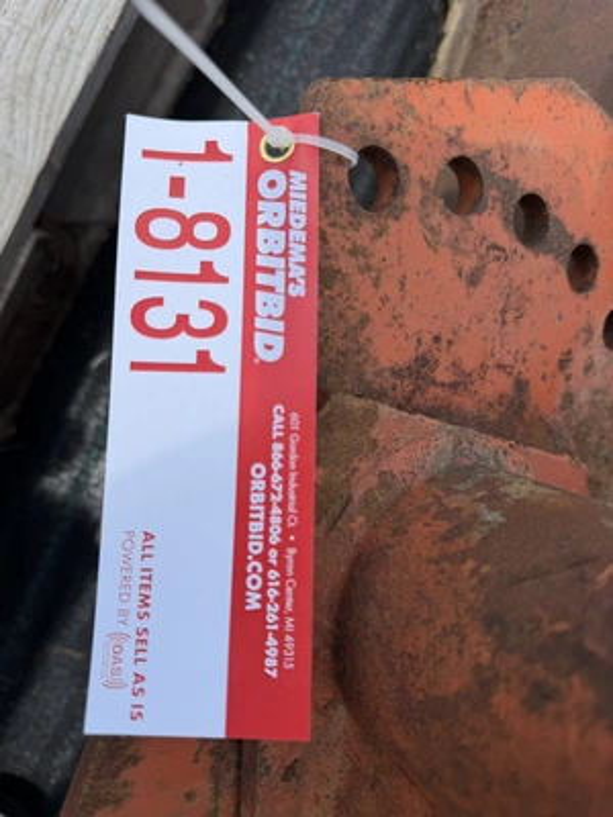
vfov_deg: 71.6
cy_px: 408
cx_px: 306
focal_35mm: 24
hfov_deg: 56.8
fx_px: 567
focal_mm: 6.76
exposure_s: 1/3759
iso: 80
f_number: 1.78
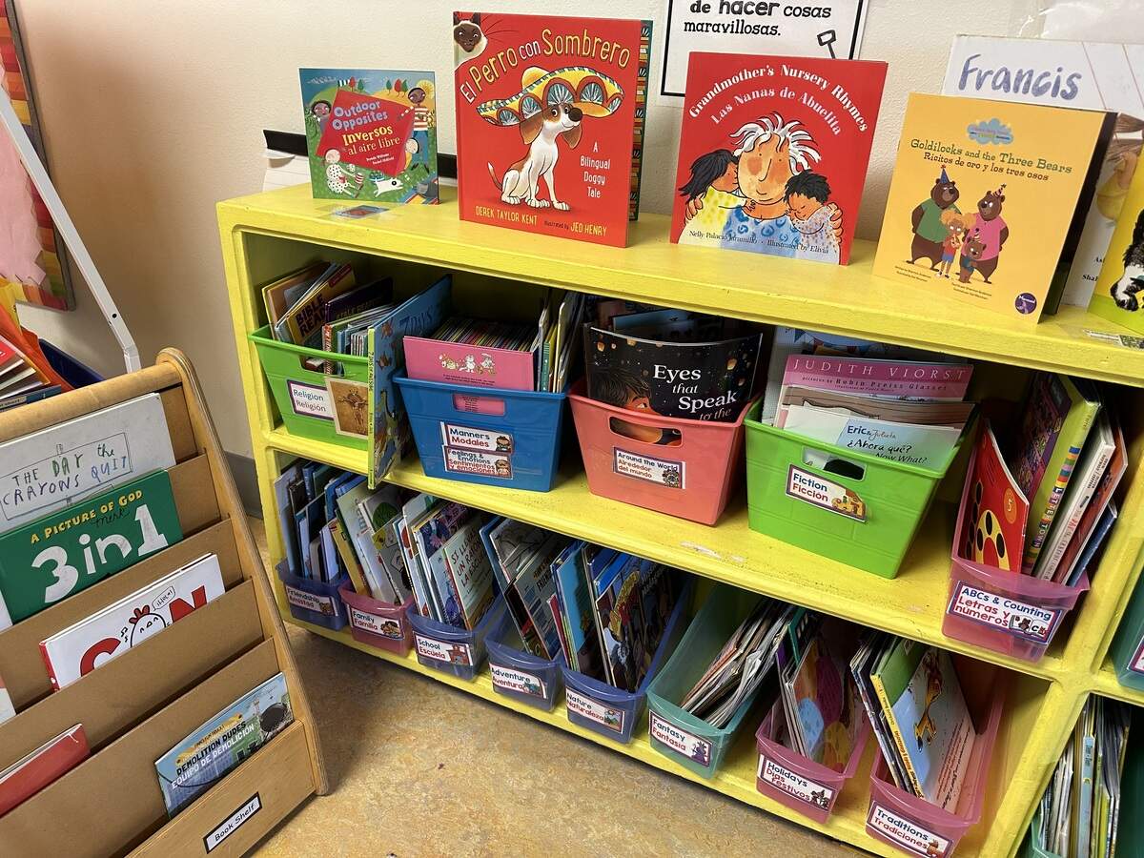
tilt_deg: -25.3
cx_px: 572
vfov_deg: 56.8
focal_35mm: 24
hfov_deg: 71.6
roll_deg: -4.0
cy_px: 429
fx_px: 793
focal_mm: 6.86
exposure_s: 1/60
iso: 200
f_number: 1.78
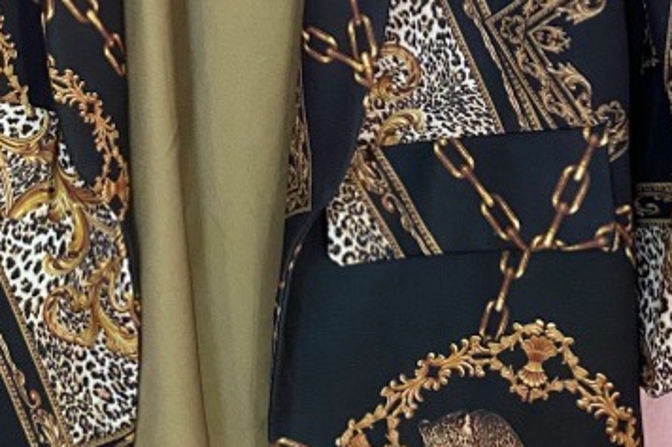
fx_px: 1418
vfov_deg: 17.0
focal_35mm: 76
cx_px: 238
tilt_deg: -1.5
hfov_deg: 26.5
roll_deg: +0.1
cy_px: -121
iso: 400
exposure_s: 1/50
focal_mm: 4.25
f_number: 1.8
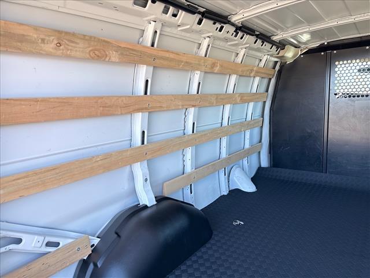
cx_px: 185
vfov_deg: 56.8
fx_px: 257
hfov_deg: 71.6
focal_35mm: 24
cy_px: 139
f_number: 1.78
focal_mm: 6.76
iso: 200
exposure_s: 1/73
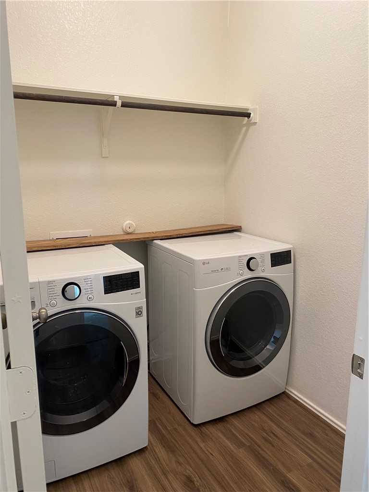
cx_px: 184
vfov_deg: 67.3
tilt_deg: -10.9
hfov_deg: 53.1
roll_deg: -1.2
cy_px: 246
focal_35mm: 26
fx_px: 370
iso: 100
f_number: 1.8
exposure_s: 1/60
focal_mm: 4.25
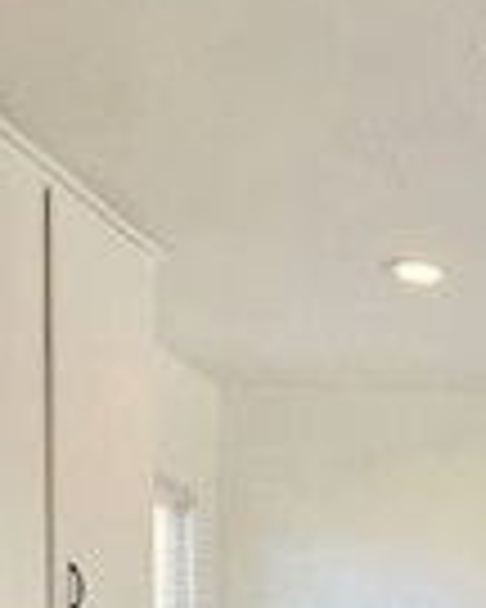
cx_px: 788
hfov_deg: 20.5
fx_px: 1079
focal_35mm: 60
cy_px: 802
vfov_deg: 26.4
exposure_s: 1/120
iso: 64
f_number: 1.9
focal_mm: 2.2
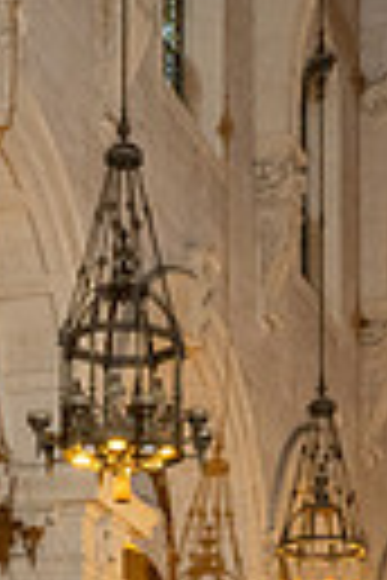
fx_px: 2290
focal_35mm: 142
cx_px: 325
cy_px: 896
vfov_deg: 13.5
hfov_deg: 9.6
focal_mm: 24
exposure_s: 1/160
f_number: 4.5
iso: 1000
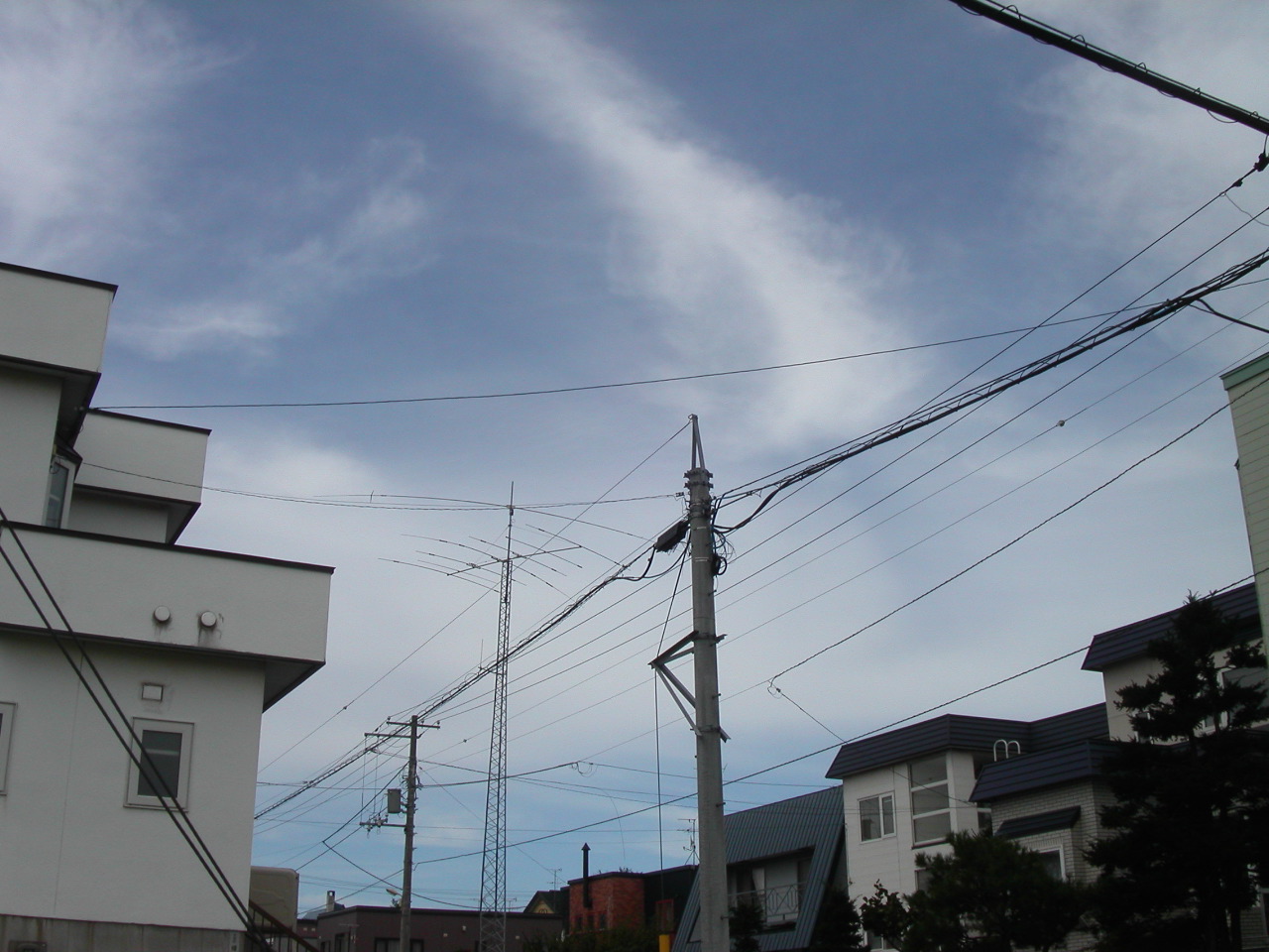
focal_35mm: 38
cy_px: 476
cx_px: 634
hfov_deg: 49.0
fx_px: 1393
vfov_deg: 37.7
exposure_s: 1/750
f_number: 8
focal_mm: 7.8
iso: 100
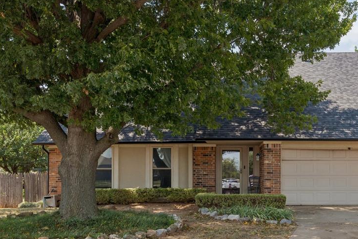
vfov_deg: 34.7
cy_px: 164
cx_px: 234
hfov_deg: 49.9
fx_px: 378
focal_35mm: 38
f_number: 10
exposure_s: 1/320
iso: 200
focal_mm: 18
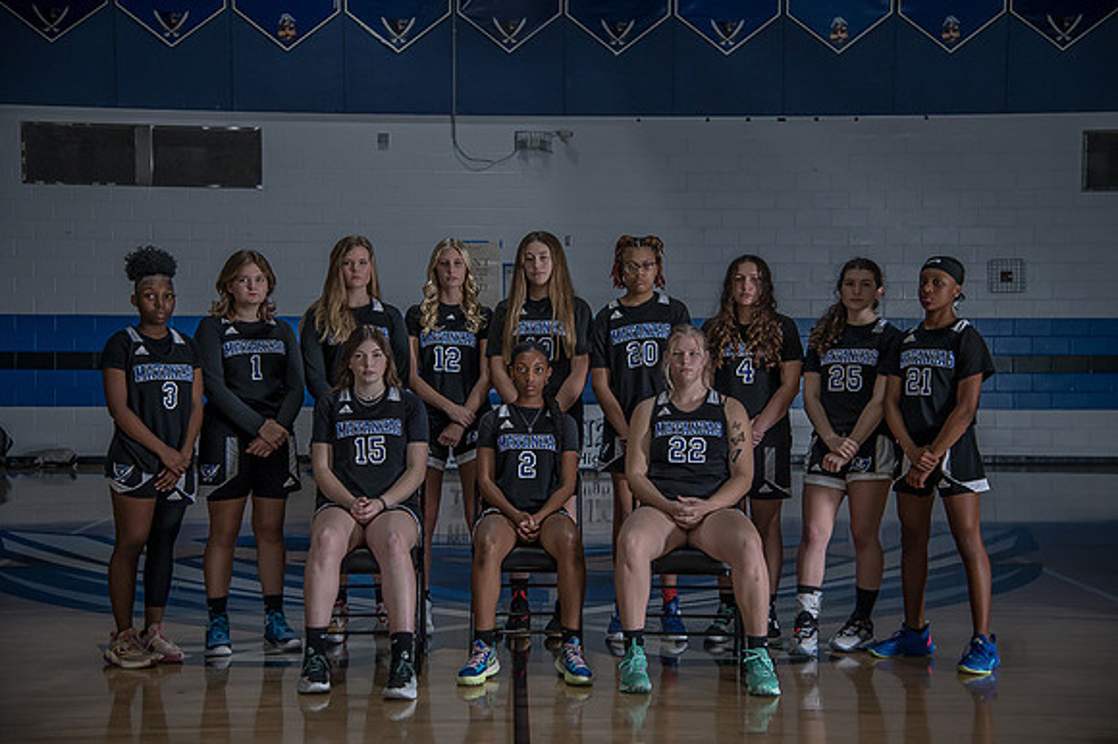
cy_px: 372
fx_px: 1722
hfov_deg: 36.0
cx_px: 559
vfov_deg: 24.4
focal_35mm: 55
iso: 640
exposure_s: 1/200
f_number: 4
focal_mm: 55
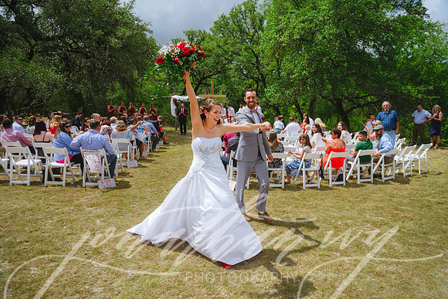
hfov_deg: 73.7
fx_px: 299
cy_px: 150
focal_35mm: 24
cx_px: 224
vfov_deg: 53.2
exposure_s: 1/4000
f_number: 2.8
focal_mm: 24
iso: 160
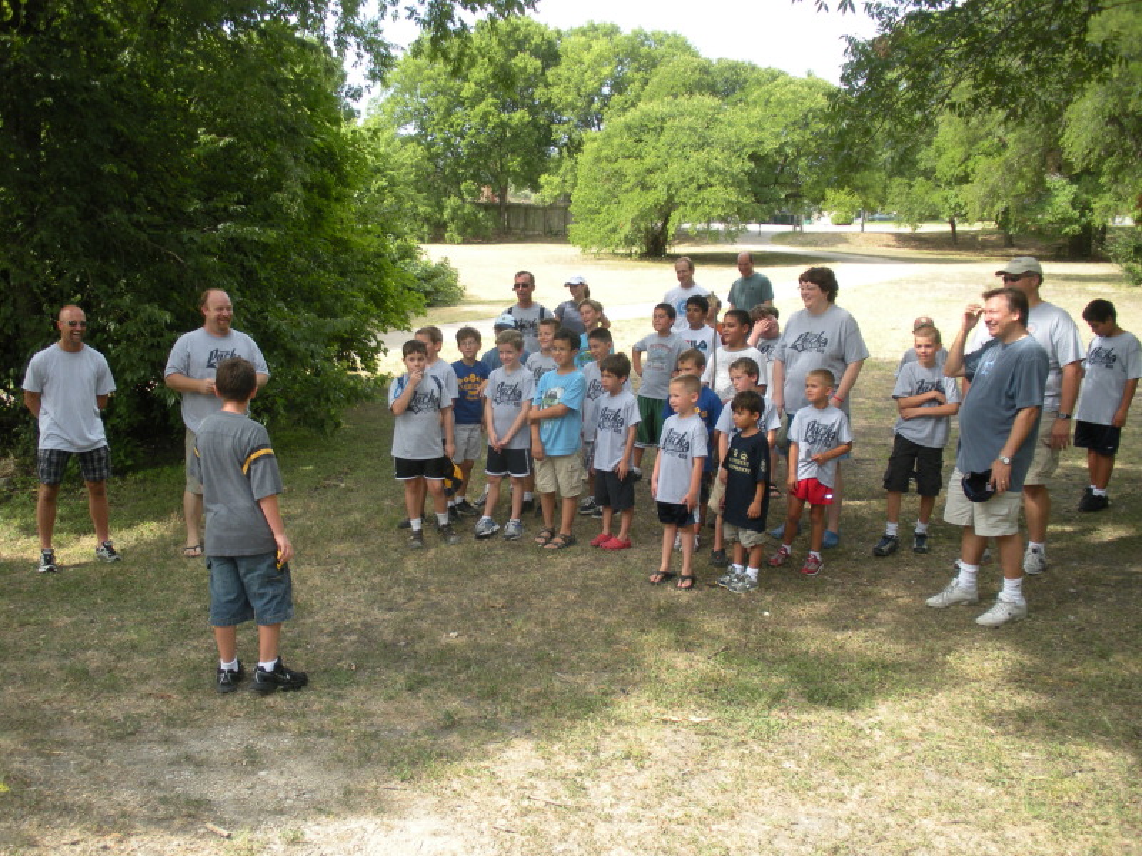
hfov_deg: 51.4
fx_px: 1188
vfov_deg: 39.7
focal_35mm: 36
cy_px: 428
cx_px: 571
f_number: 3.5
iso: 88
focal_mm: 6.3
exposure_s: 1/206
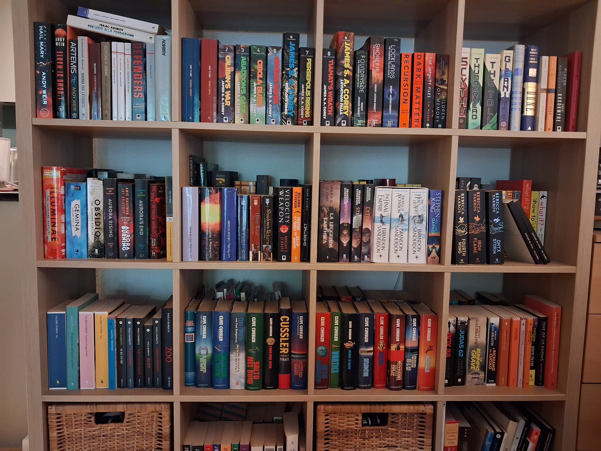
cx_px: 300
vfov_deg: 51.4
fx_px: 469
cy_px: 226
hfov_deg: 65.3
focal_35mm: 27
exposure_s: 1/20
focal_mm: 4
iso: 1000
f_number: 1.8
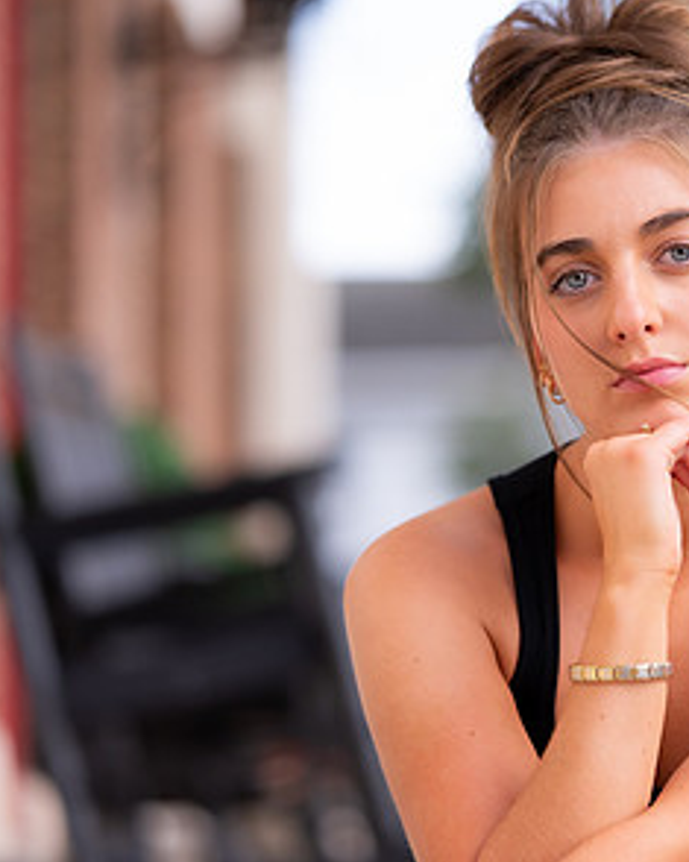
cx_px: 622
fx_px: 4080
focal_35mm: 160
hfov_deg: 9.6
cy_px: 397
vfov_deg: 12.1
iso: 200
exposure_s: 1/1600
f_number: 1.8
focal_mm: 85
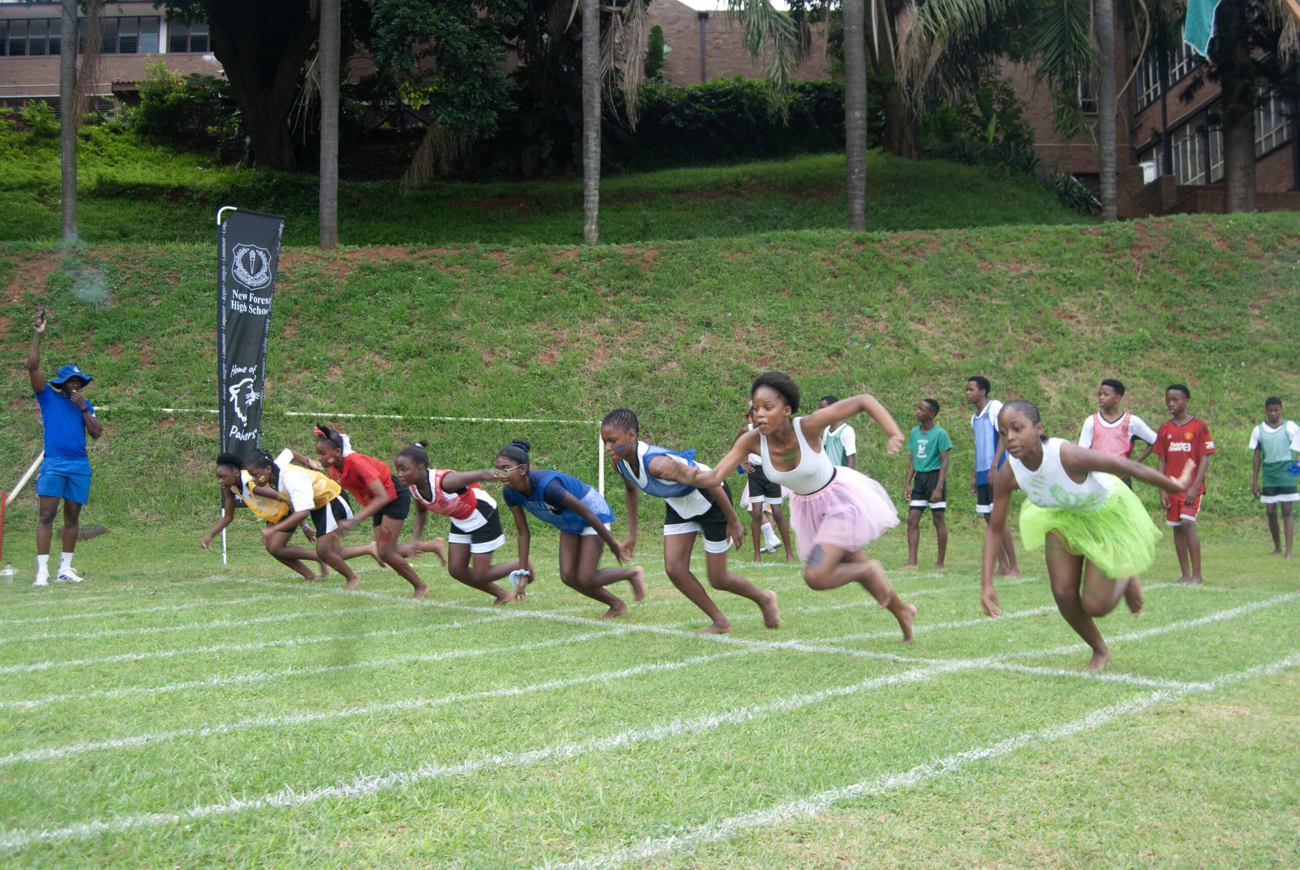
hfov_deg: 57.2
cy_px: 435
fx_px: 1193
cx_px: 650
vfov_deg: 40.1
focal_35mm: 33
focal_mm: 22
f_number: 5.6
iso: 200
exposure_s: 1/125
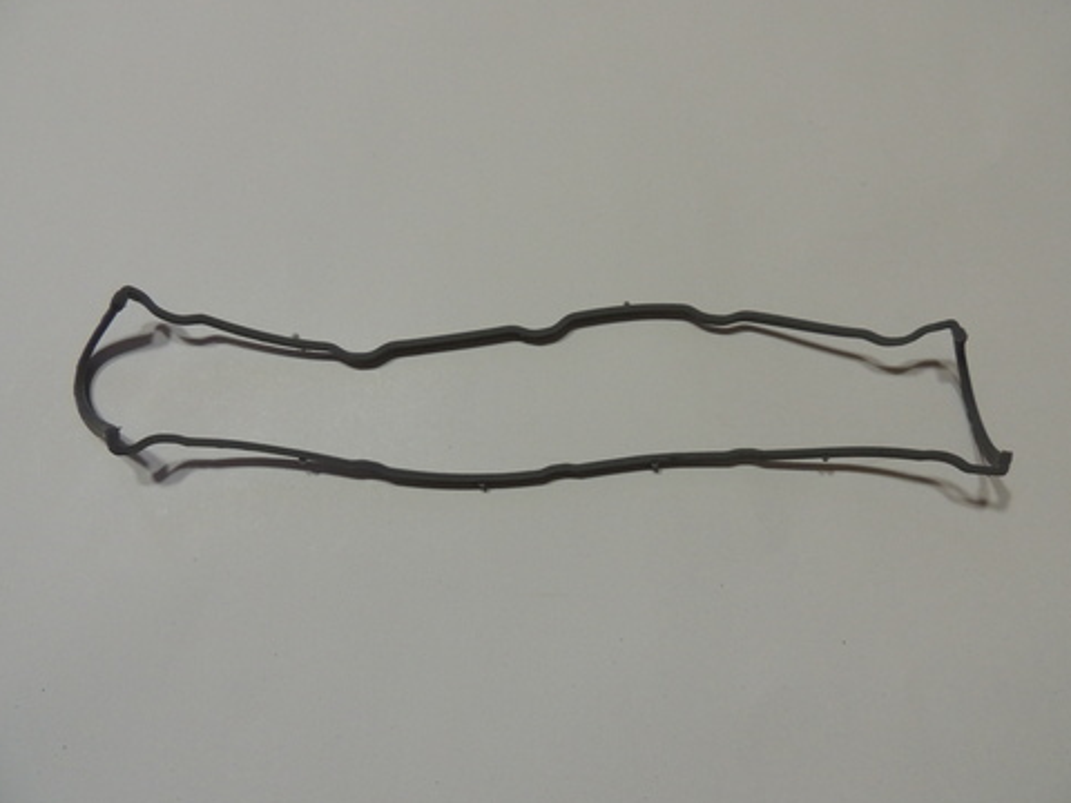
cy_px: 396
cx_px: 538
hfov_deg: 69.4
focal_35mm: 25
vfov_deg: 54.9
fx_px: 773
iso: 400
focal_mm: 4.3
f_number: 3
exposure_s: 1/30
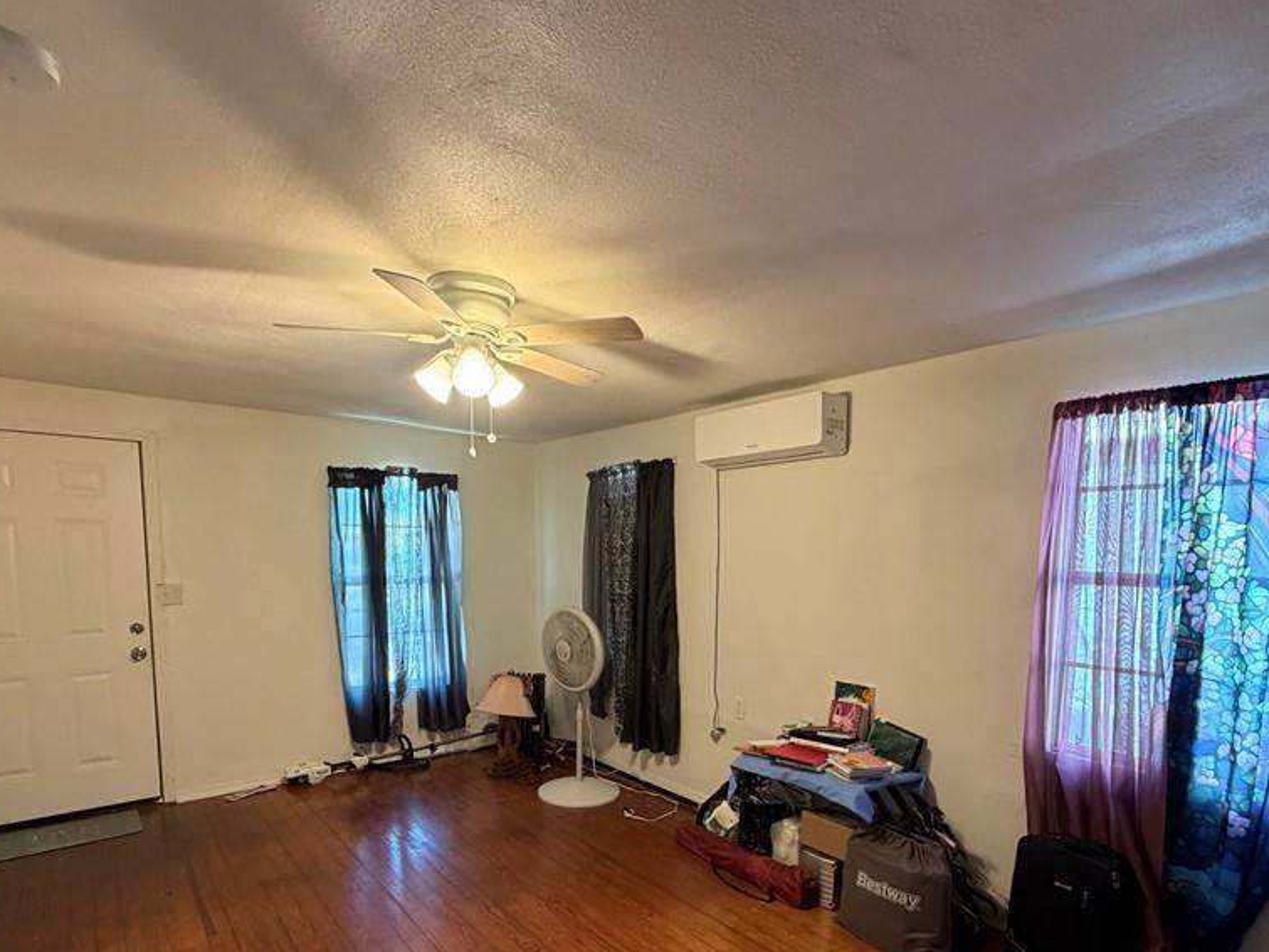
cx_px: 624
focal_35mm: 19
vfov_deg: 67.2
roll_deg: -0.9
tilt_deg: -4.2
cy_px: 617
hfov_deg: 84.7
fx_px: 696
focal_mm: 2.22
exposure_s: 1/60
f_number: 2.2
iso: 400
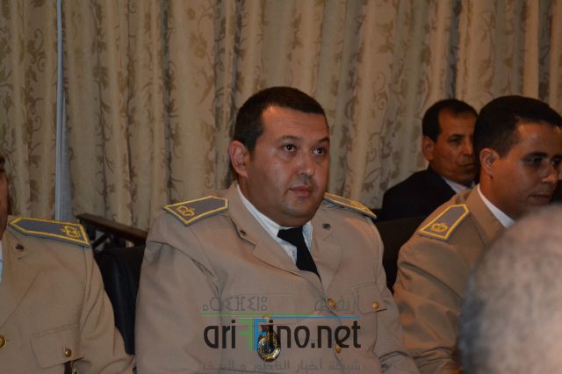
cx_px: 281
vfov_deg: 16.5
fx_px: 1287
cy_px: 187
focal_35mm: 82
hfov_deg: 24.6
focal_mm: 55
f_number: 5.6
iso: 3200
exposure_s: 1/60
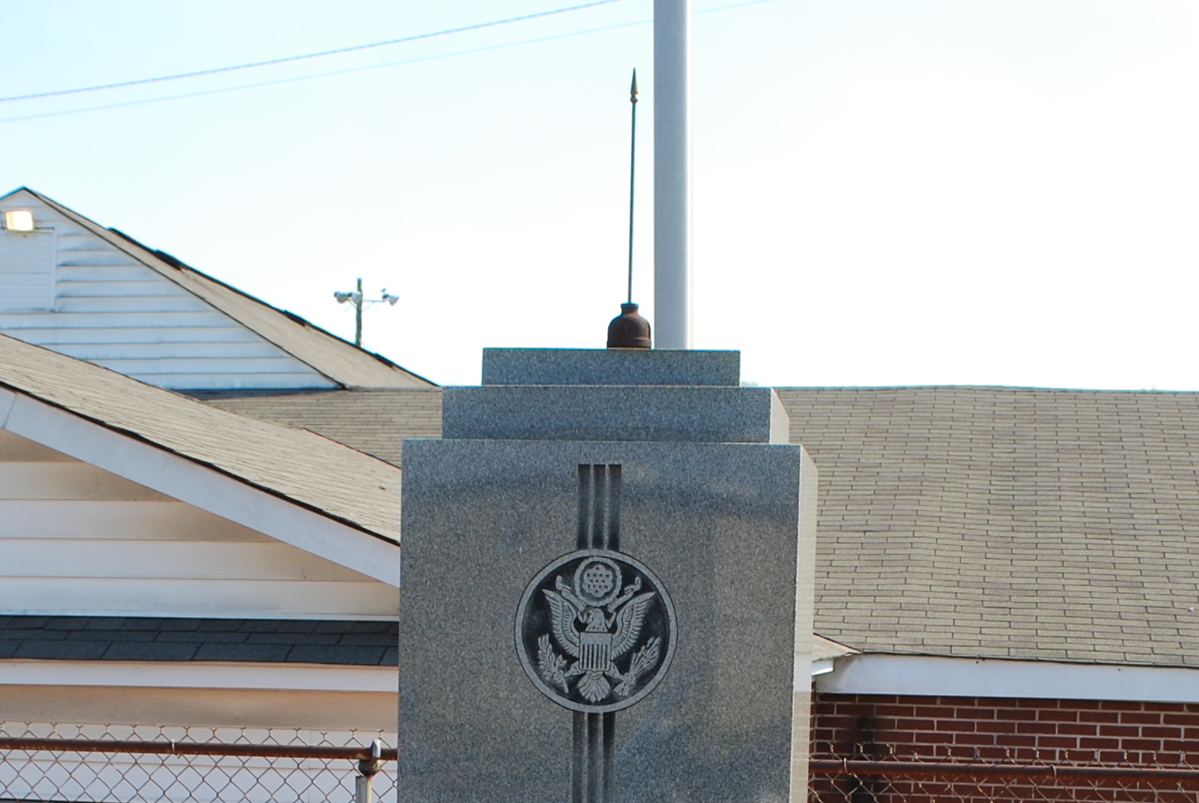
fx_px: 2268
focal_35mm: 68
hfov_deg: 29.6
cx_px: 614
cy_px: 986
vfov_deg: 18.9
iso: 100
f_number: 6.3
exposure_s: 1/160
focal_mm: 18
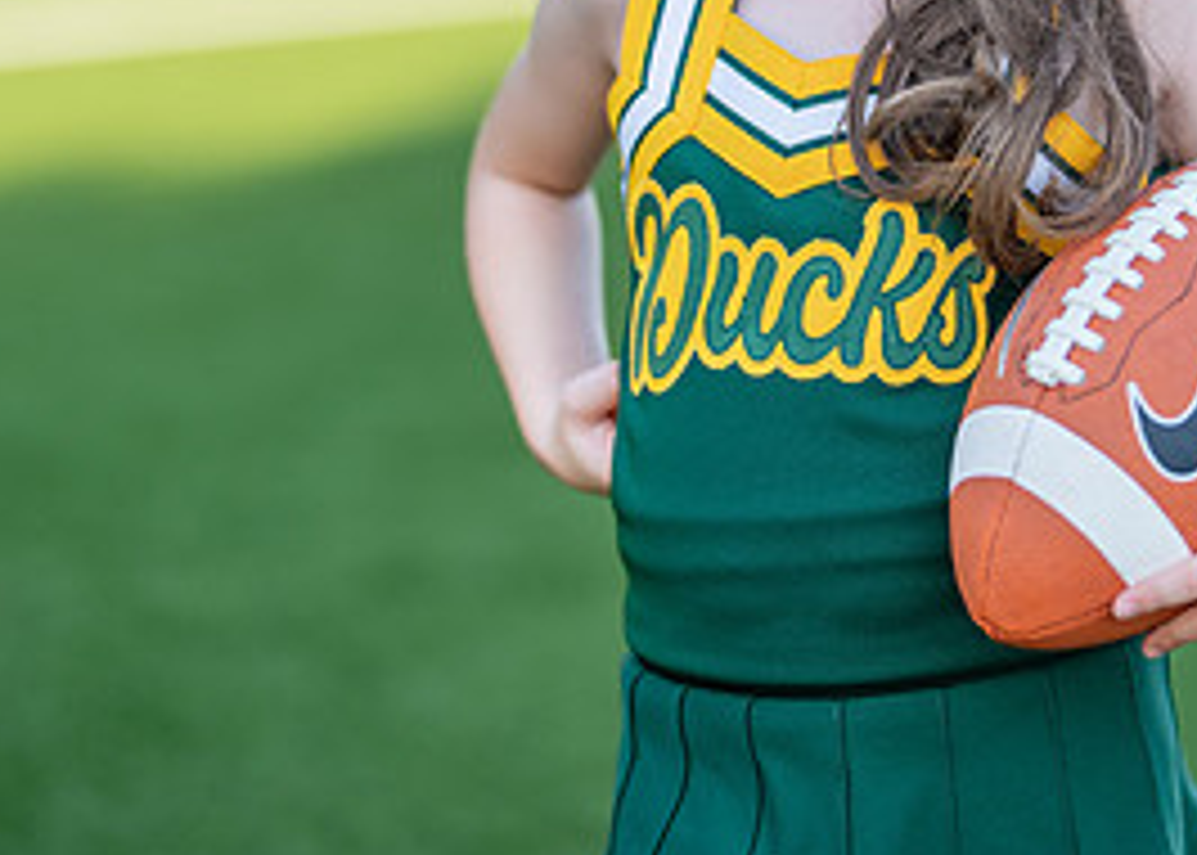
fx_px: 4249
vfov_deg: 11.4
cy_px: -24
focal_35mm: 125
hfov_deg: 15.9
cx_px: 929
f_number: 1.2
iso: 100
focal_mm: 50
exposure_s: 1/1250
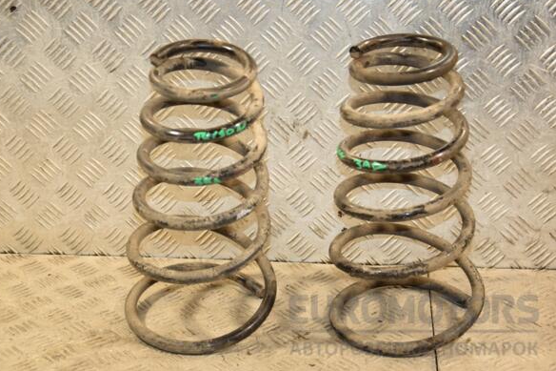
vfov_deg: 18.4
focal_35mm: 74
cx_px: 271
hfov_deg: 27.4
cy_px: 182
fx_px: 1142
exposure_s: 1/200
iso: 800
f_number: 4.8
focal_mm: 48
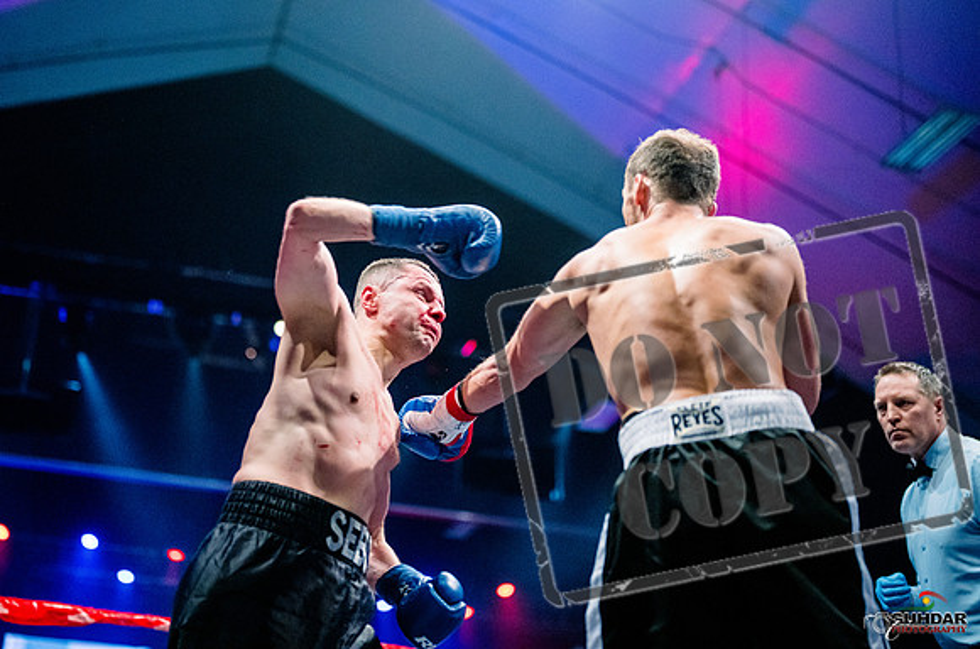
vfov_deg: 22.7
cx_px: 398
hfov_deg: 33.7
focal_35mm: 59
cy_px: 261
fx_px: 1616
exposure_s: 1/1600
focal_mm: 50
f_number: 1.4
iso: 6400
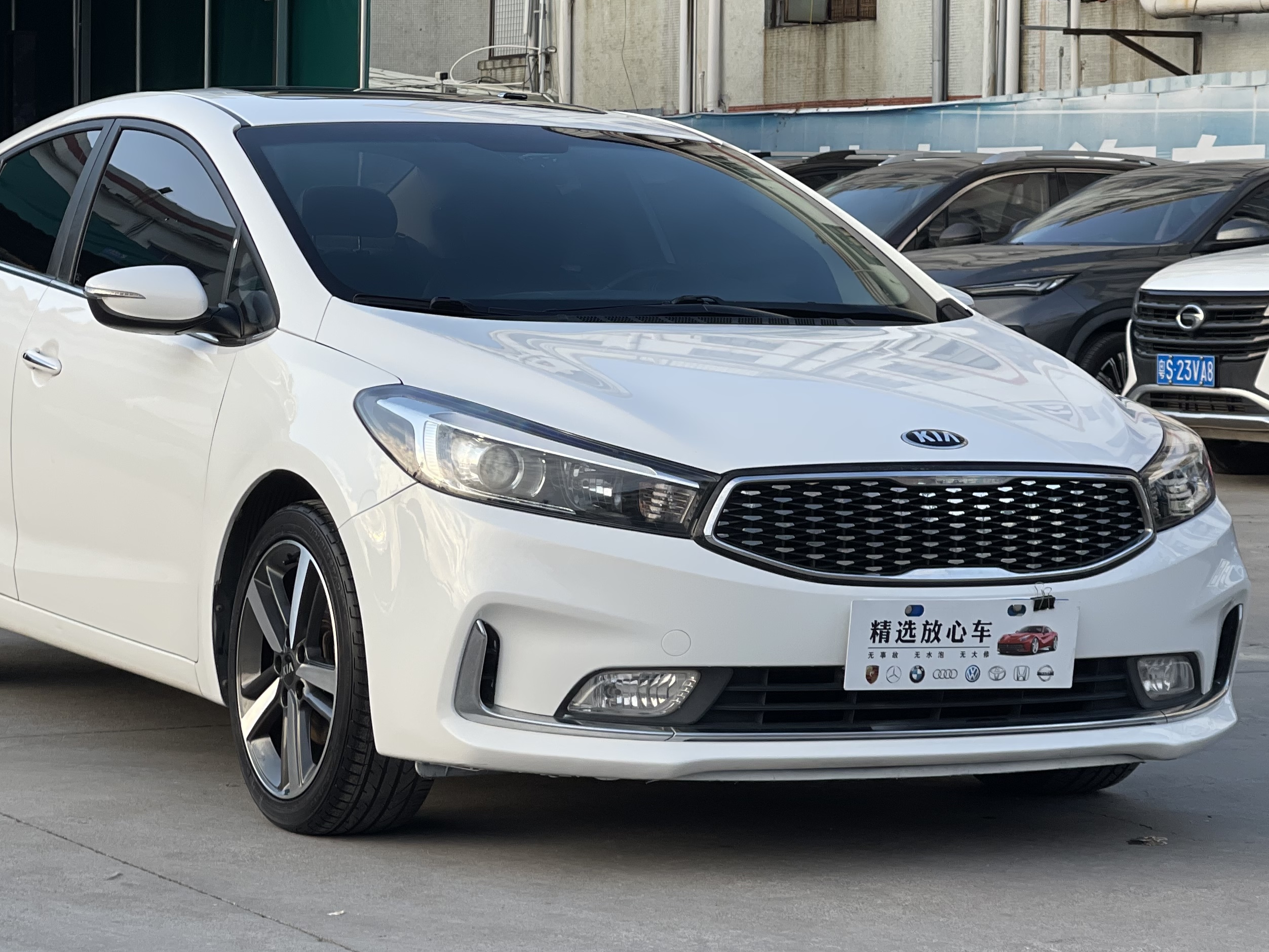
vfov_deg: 14.4
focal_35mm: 103
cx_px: 543
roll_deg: -0.9
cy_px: 390
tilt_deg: -3.8
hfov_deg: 19.1
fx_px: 3776
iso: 32
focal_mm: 7.5
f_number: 2.2
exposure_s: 1/442
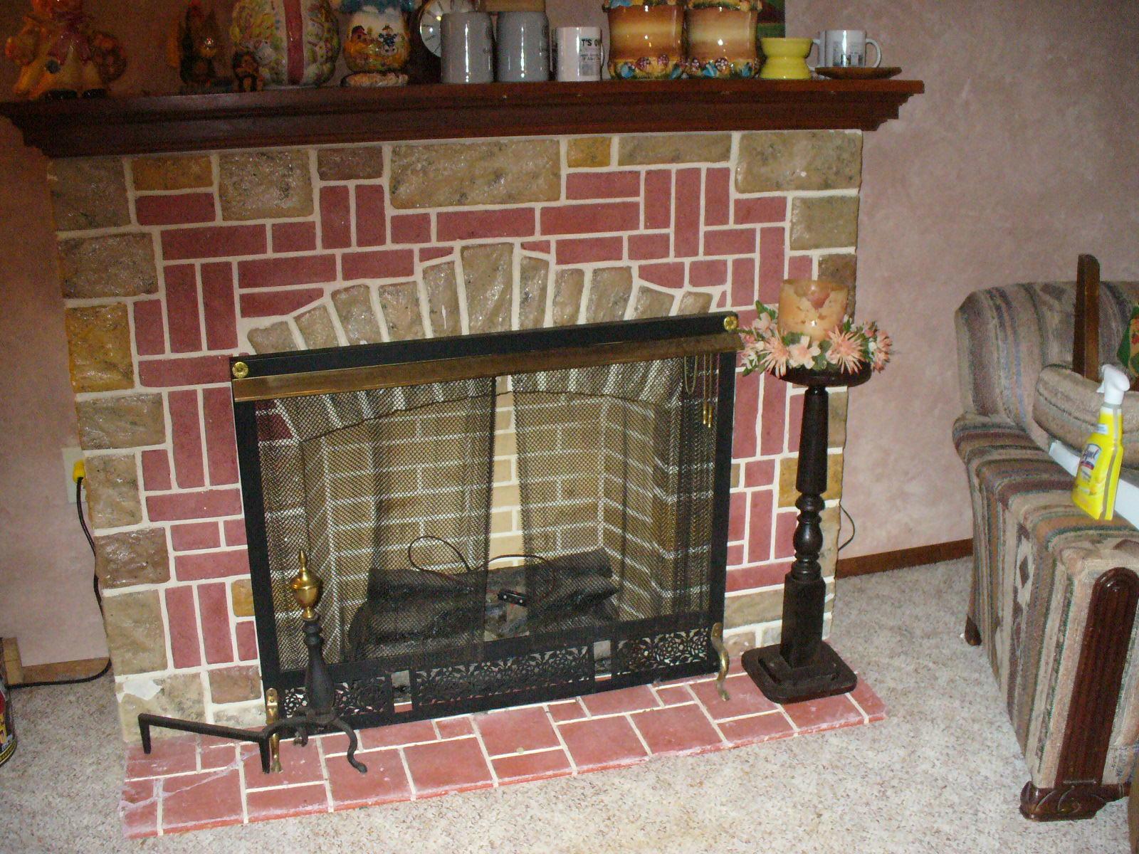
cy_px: 427
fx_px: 1217
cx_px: 570
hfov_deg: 50.1
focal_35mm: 37
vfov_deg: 38.7
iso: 400
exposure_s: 1/60
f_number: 2.8
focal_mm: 6.1
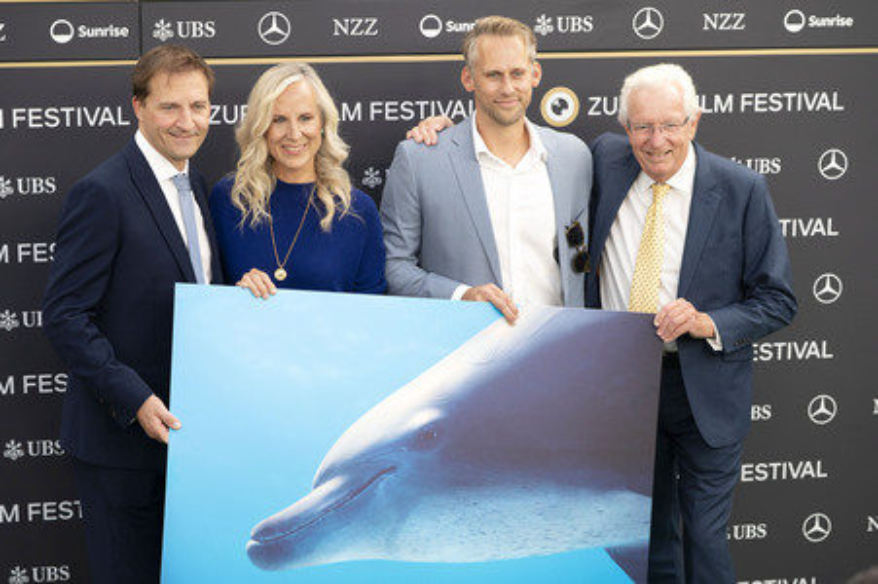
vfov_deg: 18.2
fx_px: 1820
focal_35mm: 75
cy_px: 273
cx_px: 410
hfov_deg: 27.1
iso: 400
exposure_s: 1/200
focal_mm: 70
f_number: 4.5
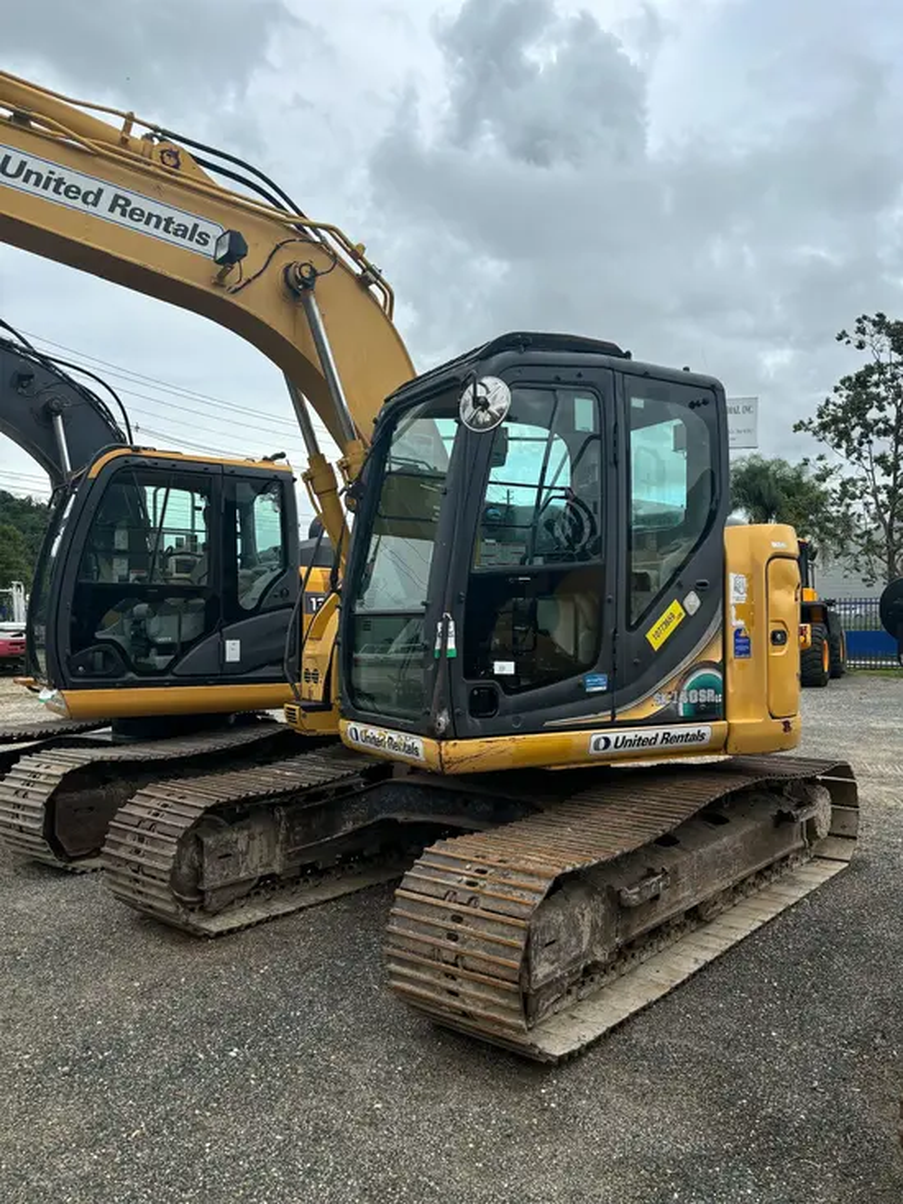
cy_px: 602
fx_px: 904
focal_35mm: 26
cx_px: 452
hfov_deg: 53.1
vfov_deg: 67.3
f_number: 1.6
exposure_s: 1/1016
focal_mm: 5.96
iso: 50
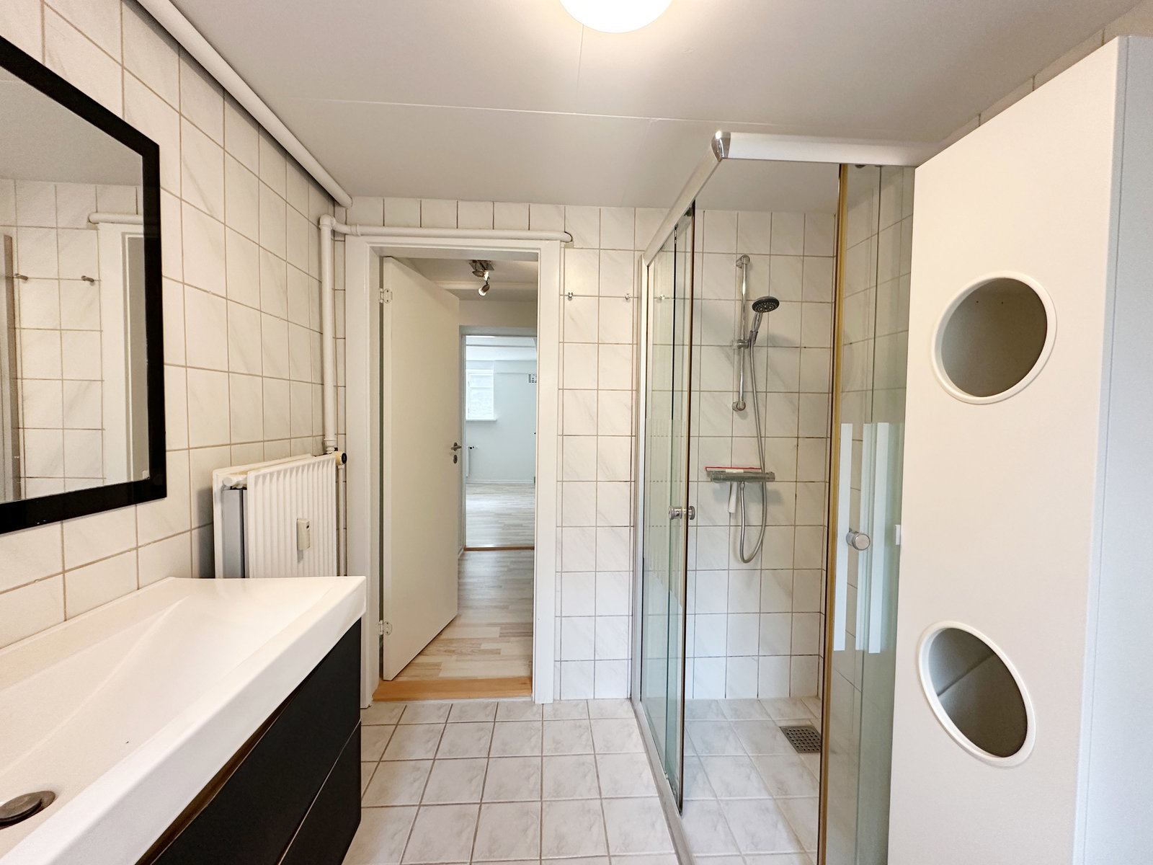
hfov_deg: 102.1
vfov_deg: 85.7
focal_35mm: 14
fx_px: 466
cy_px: 432
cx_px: 576
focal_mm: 2.22
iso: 250
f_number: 2.2
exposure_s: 1/100
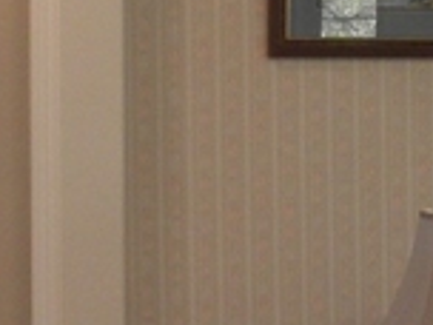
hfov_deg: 10.3
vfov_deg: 7.9
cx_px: 481
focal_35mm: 189
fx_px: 2364
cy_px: 165
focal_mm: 5
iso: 80
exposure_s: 1/30
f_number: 3
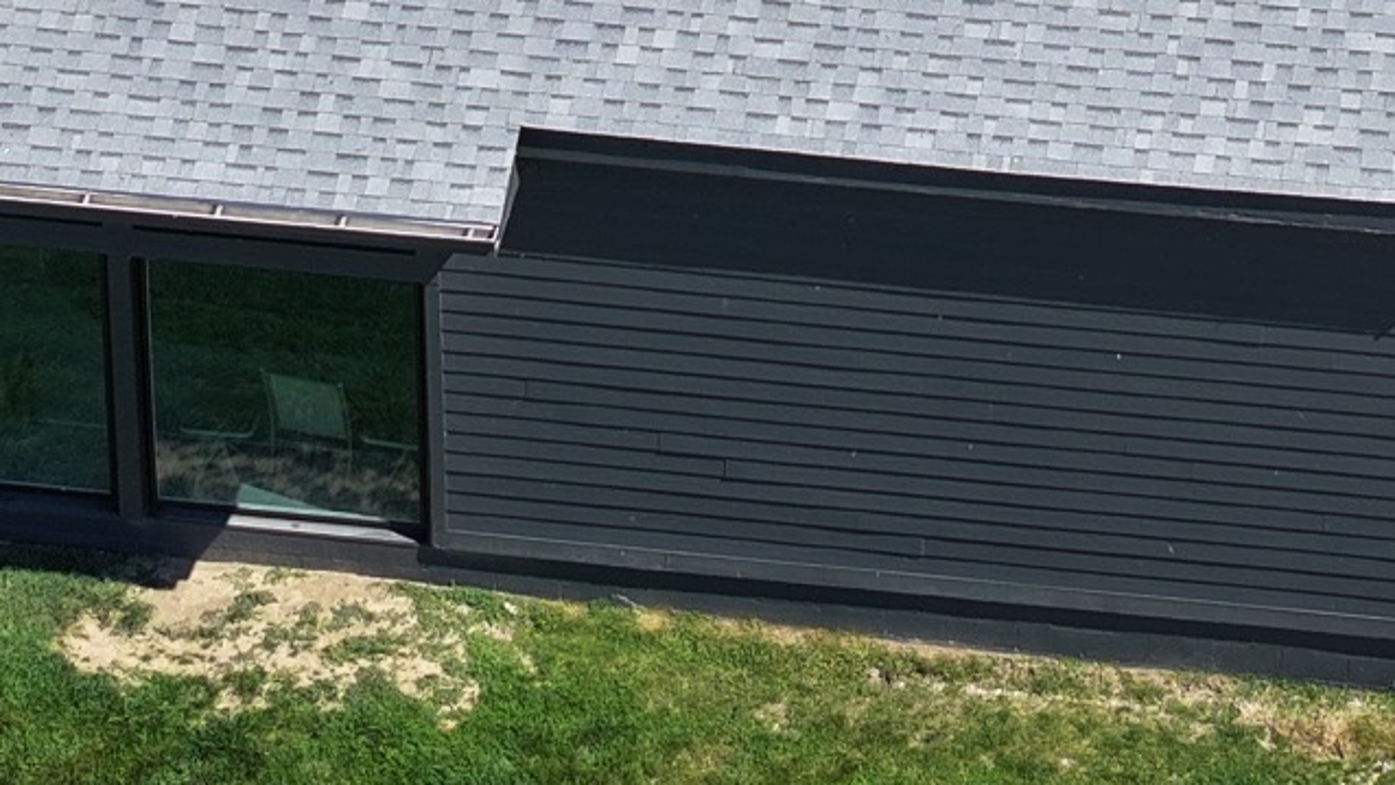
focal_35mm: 263
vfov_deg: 4.6
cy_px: -713
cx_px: 901
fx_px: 9729
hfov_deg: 8.2
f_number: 2.8
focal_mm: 19.35
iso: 100
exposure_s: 1/1000
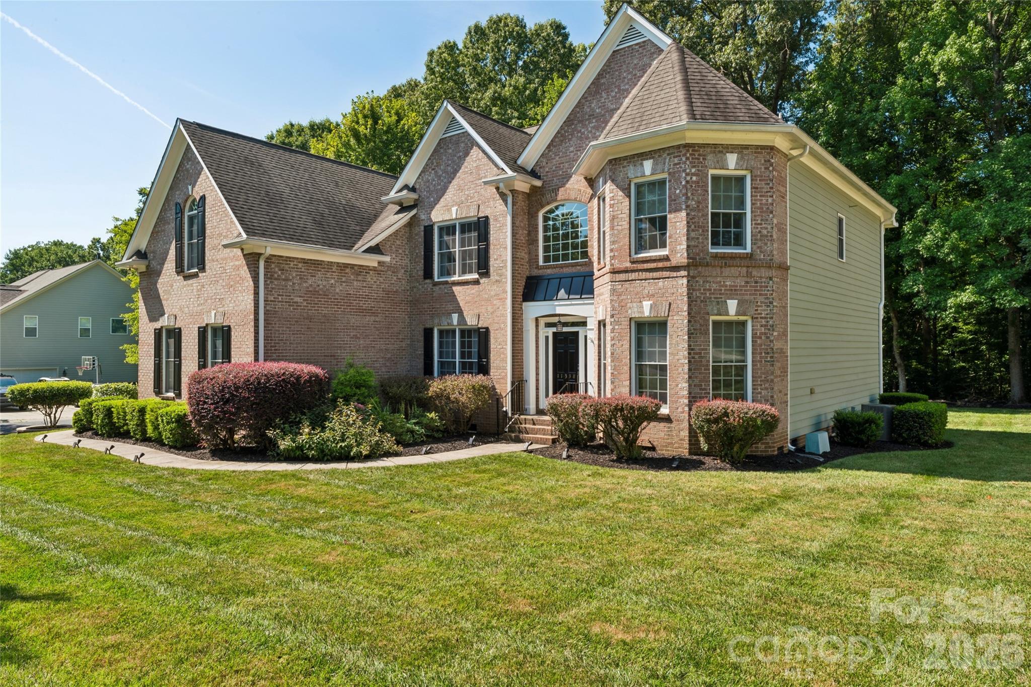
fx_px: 659
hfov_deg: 76.1
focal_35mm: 23
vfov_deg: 55.1
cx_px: 516
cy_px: 344
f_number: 22
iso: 100
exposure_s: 1/15
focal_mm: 23
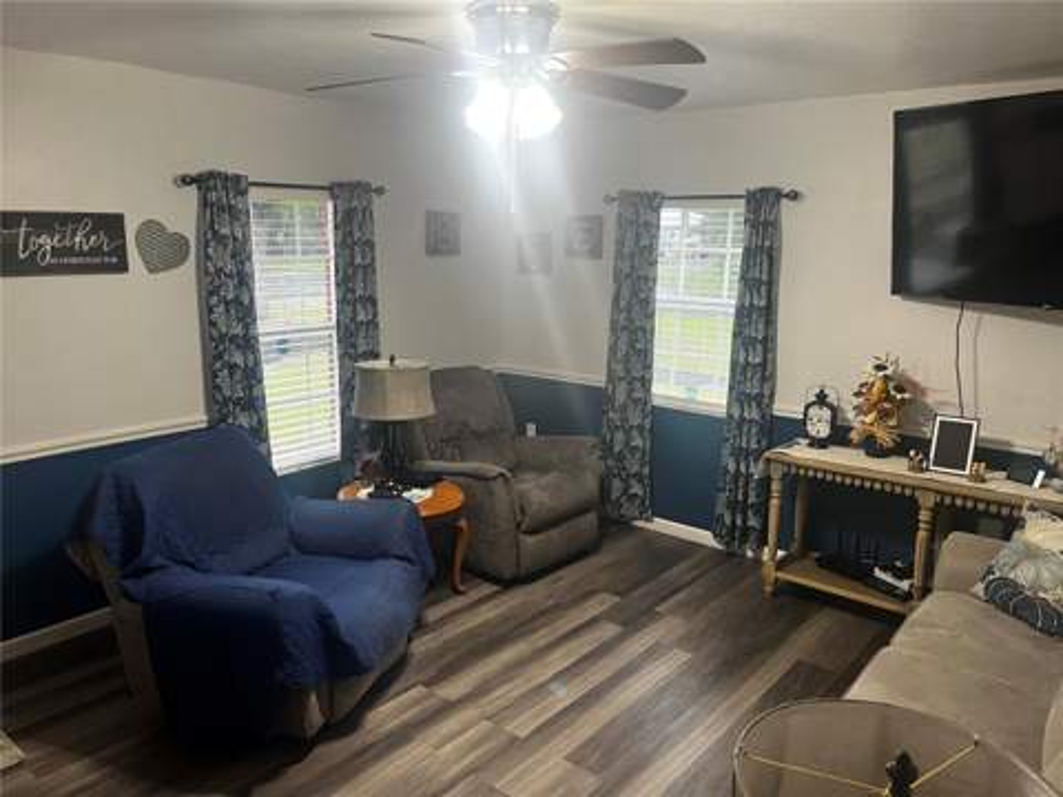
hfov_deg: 67.3
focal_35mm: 26
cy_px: 398
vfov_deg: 53.1
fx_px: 798
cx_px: 532
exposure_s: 1/60
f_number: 1.6
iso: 160
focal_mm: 5.1
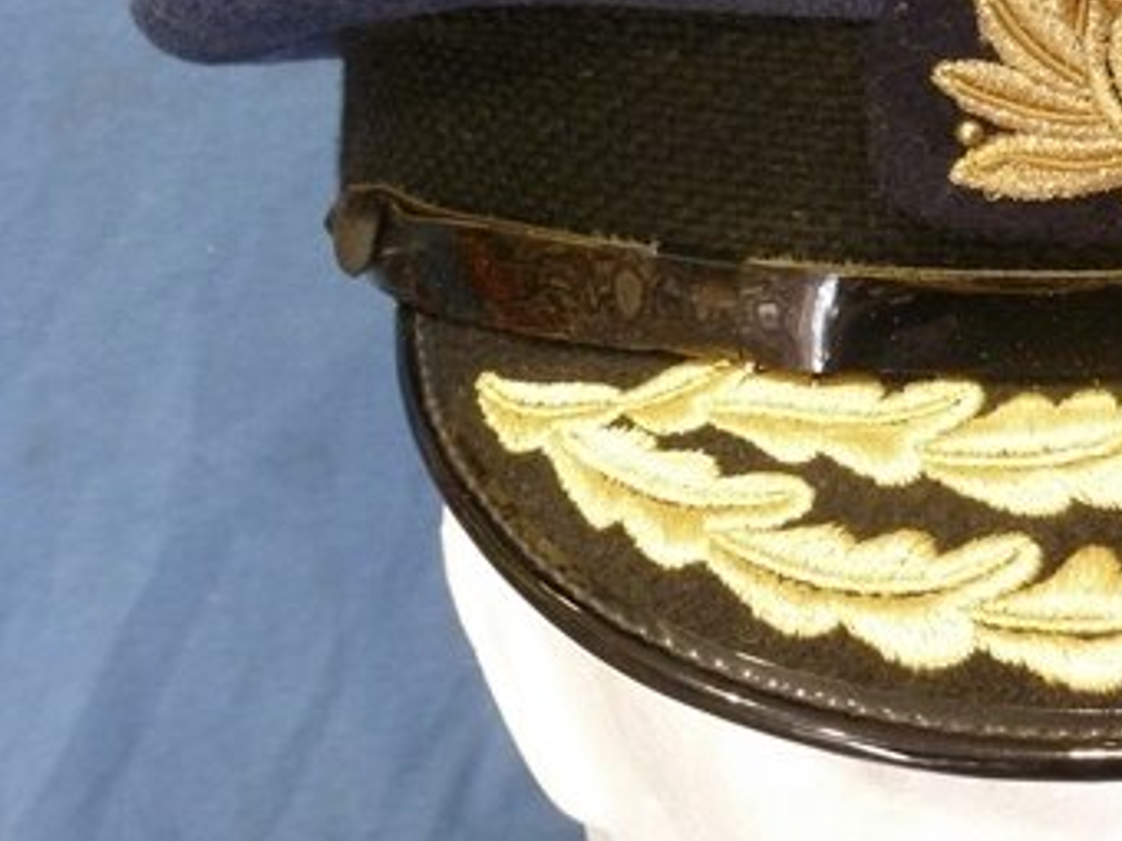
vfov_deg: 26.8
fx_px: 1718
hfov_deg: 35.4
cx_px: 828
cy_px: 132
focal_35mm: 53
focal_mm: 5.4
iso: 400
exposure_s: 1/5
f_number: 3.5
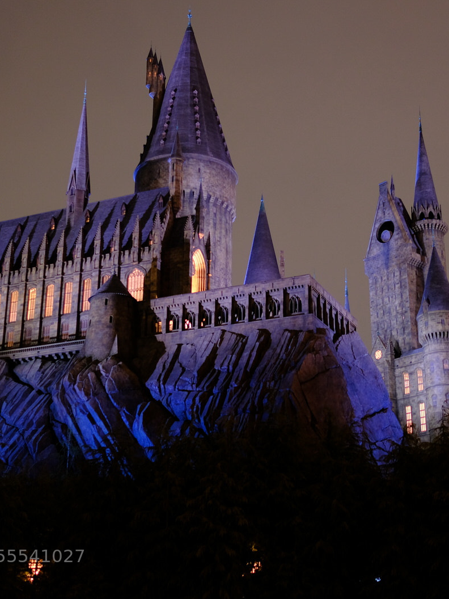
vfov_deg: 37.5
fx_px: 882
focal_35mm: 51
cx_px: 242
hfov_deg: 28.6
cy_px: 298
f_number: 1.4
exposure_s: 1/6
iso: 500
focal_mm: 23
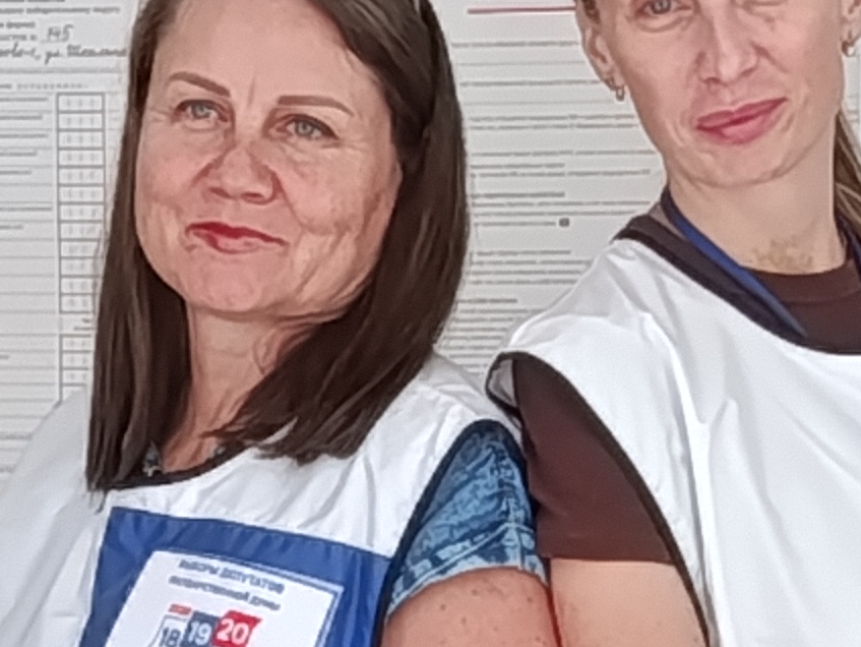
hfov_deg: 8.4
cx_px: 651
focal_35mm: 236
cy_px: 1219
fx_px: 5872
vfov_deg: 6.2
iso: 235
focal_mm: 5.24
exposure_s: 1/100
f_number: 1.7
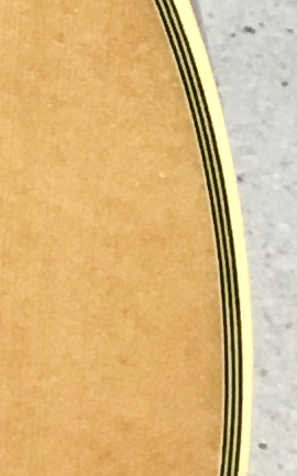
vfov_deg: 8.0
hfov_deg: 4.8
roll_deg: +1.5
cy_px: -498
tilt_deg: -26.5
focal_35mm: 248
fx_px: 3212
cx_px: -832
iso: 80
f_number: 2.4
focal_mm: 3.3
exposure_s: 1/30
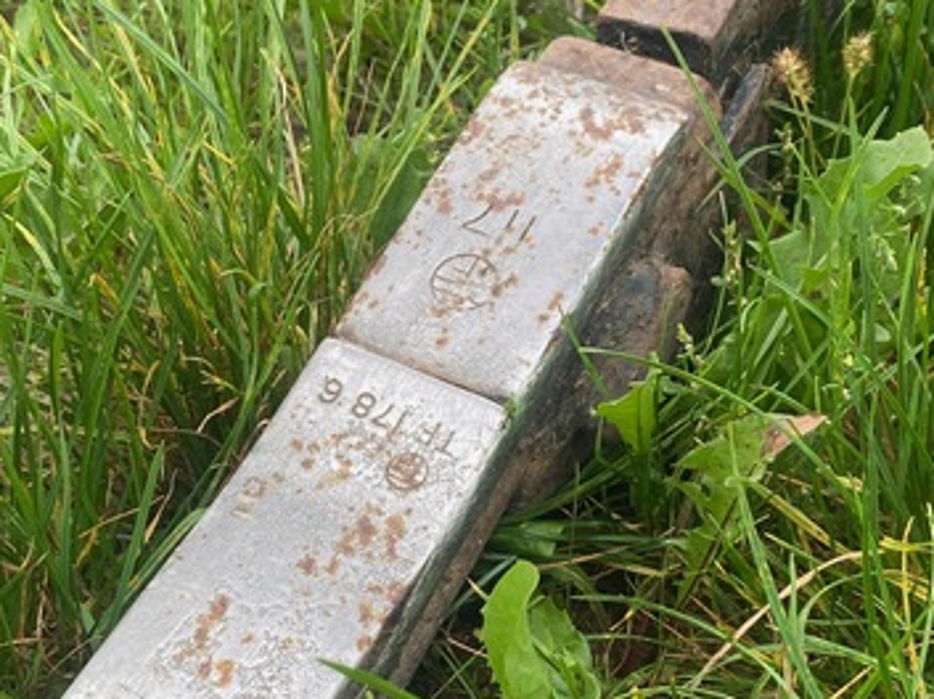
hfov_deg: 32.7
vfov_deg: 24.8
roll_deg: -1.0
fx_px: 1590
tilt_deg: -34.6
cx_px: 458
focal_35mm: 59
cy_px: 371
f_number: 1.8
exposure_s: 1/122
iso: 32
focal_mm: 4.25
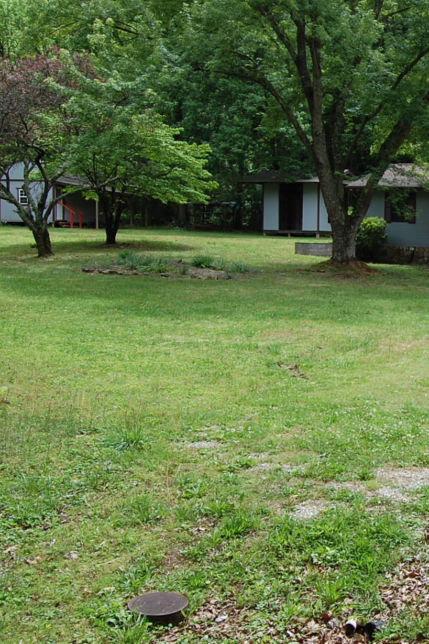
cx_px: 508
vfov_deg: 36.2
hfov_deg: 22.7
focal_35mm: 55
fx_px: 983
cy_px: 308
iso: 200
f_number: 7.1
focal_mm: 20
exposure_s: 1/200
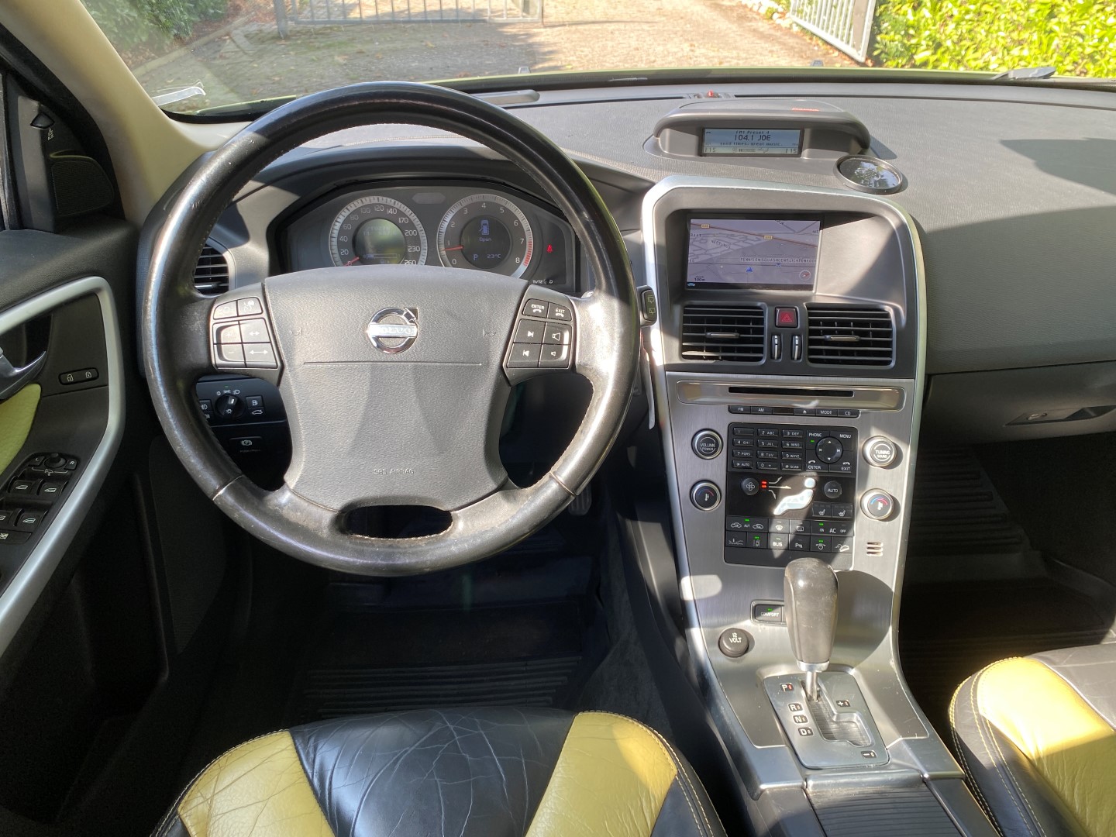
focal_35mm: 26
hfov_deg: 67.3
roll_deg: +0.4
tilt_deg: -32.1
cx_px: 558
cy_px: 418
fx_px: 838
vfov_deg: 53.1
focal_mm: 4.25
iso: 40
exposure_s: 1/121
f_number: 1.8
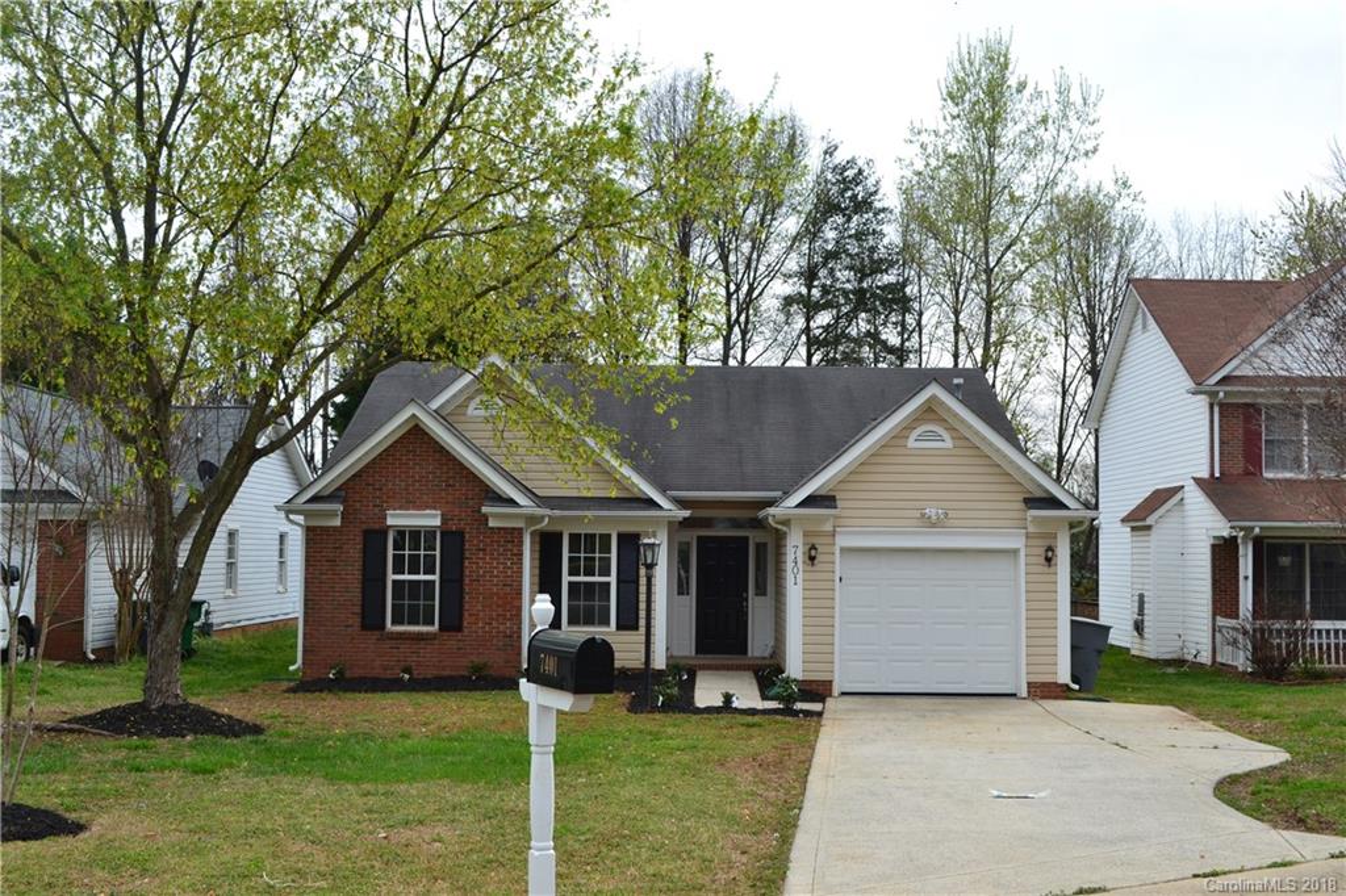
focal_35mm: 39
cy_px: 448
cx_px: 673
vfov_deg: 34.2
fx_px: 1458
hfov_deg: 49.6
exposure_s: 1/320
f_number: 10
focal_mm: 26
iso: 400
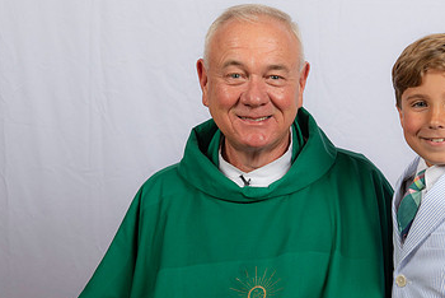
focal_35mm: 91
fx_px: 1126
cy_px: 227
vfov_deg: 15.0
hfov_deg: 22.3
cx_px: 301
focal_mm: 55
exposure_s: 1/200
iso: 320
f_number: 8
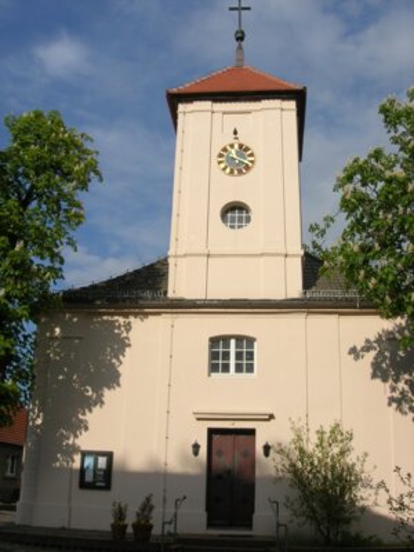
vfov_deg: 49.0
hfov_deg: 37.7
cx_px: 207
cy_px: 276
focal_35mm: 38
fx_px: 606
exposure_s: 1/980
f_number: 4.8
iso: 64
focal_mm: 7.8
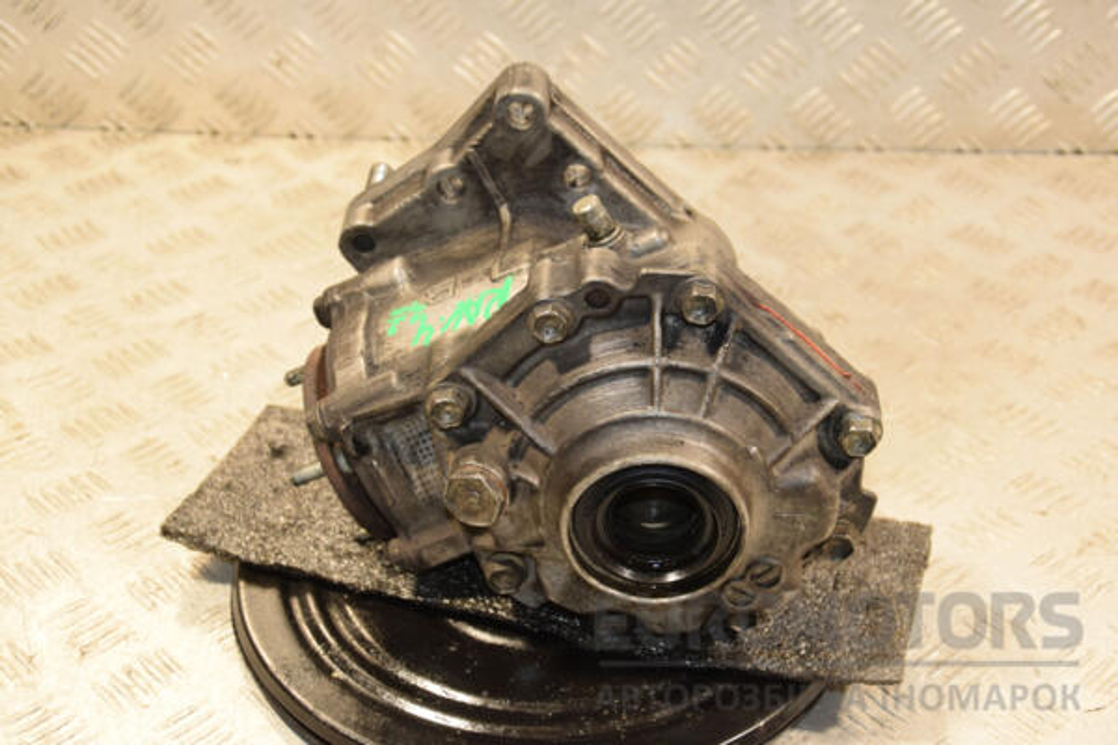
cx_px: 559
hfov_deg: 31.9
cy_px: 372
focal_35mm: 63
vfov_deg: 21.6
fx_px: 1956
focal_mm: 42
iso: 800
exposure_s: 1/160
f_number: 4.8
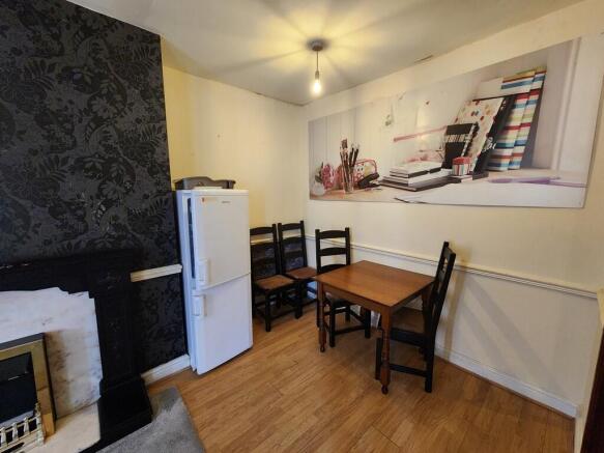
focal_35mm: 13
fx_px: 227
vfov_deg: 89.9
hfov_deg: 106.2
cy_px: 226
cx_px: 302
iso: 400
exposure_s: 1/50
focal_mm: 2.2
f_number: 2.2
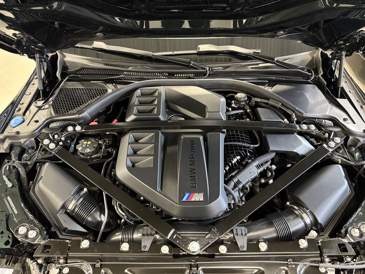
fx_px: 274
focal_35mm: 26
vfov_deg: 53.1
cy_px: 137
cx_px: 182
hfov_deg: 67.3
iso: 400
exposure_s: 1/31
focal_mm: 5.96
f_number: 1.6
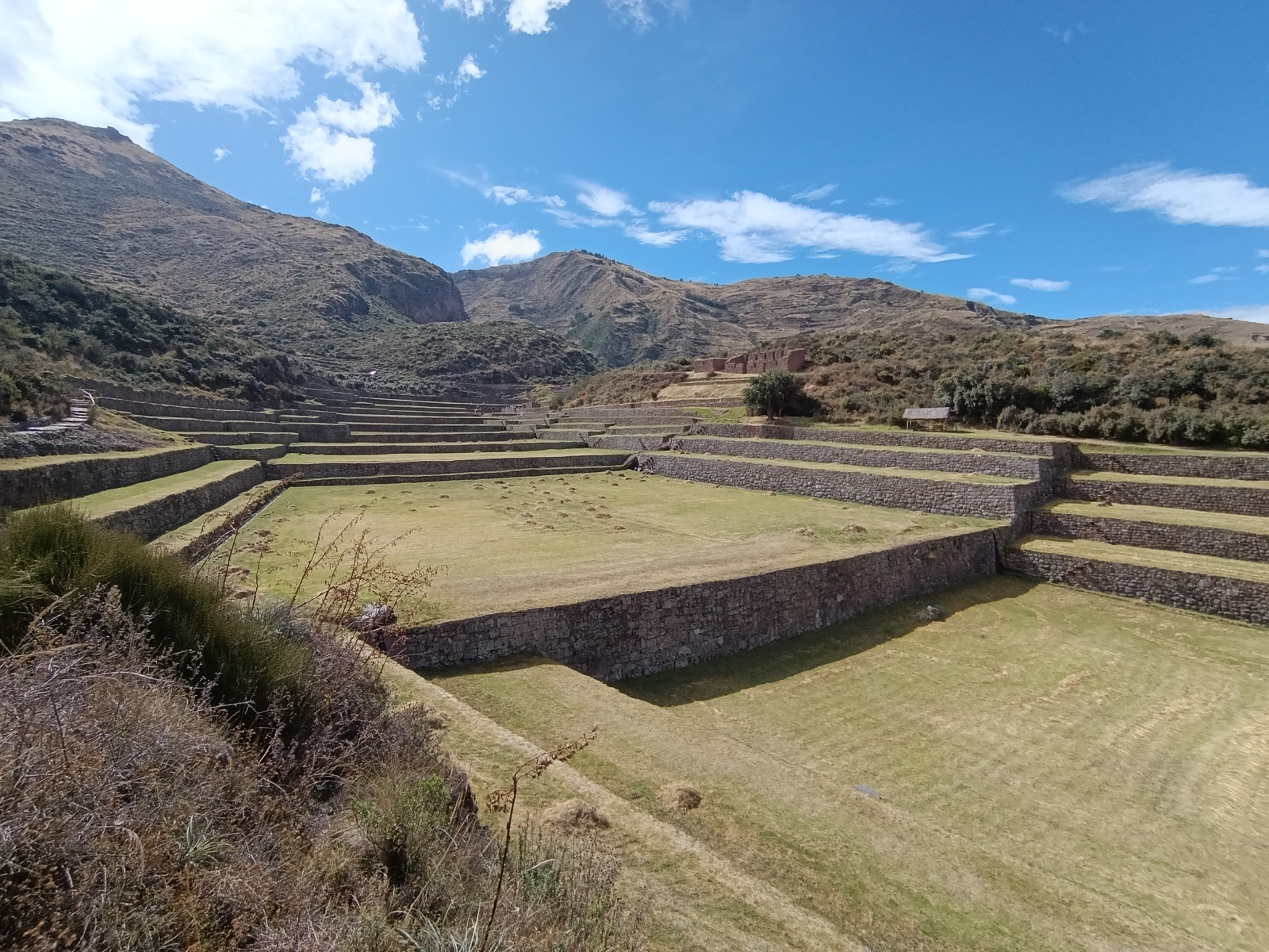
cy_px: 476
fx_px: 587
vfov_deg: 78.1
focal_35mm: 16
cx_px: 634
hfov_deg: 94.5
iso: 50
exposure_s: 1/753
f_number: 2.2
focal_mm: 1.65
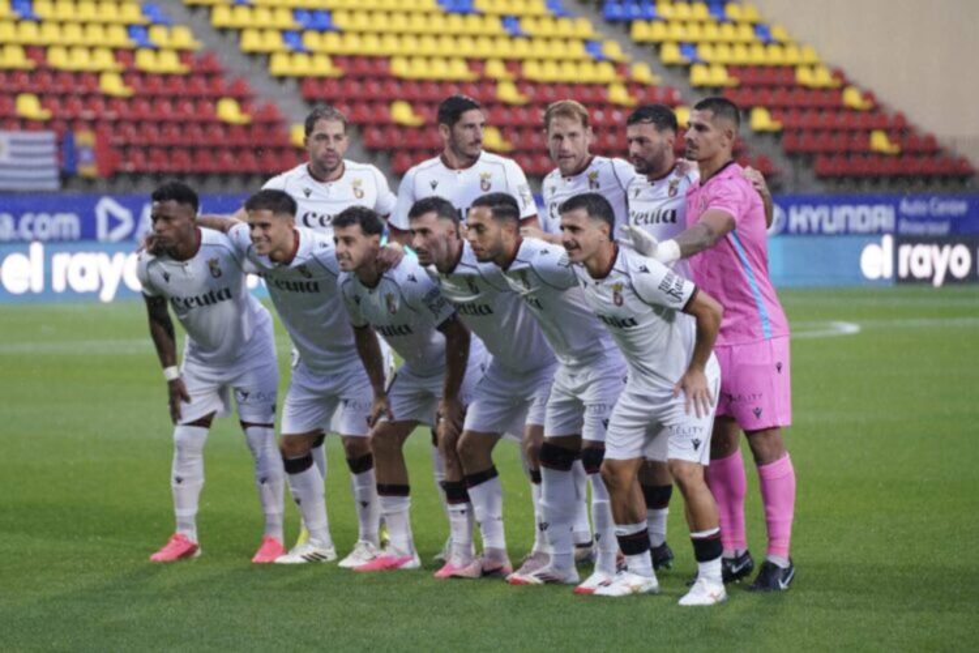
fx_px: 3290
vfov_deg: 11.3
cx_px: 490
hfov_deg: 16.9
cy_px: 326
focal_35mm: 121
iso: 1000
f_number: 2.8
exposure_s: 1/800
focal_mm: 121
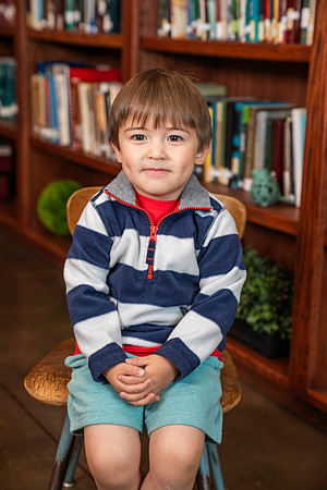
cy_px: 245
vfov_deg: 28.8
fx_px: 954
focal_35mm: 70
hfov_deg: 19.5
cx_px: 164
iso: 500
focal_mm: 70
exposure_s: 1/160
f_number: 4
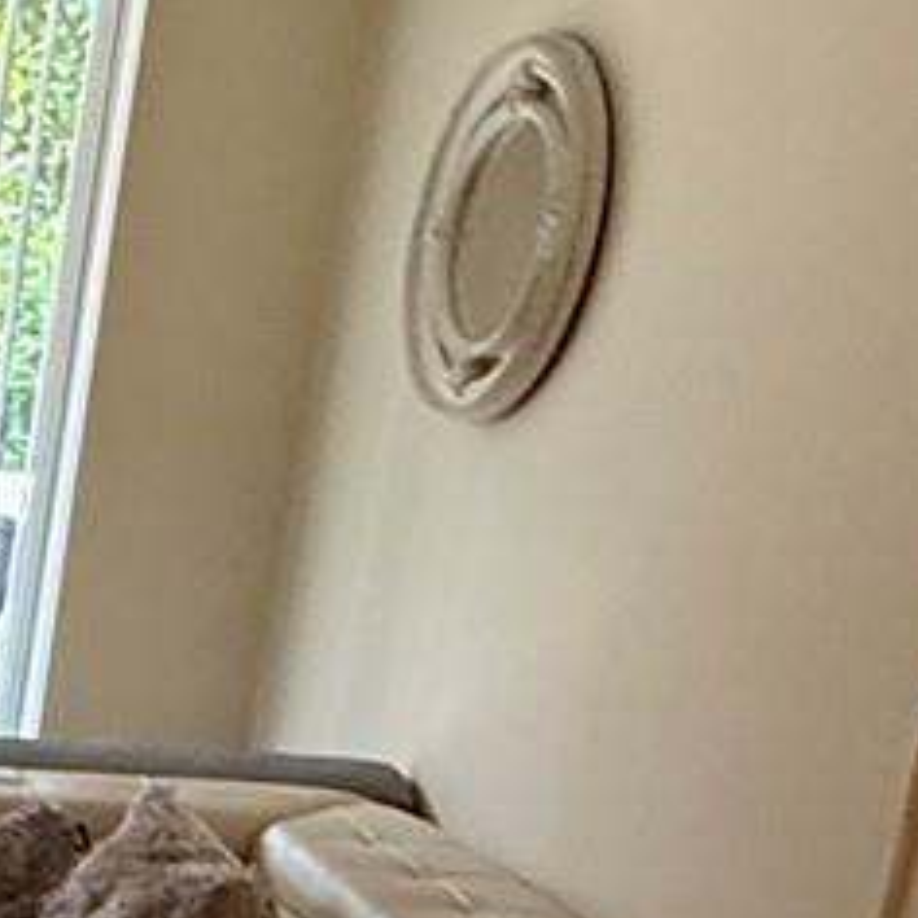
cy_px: 867
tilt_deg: -16.0
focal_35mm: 84
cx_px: -1144
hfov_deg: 14.9
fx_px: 2520
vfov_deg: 20.1
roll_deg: -2.1
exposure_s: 1/60
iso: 320
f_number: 2.2
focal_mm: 2.22
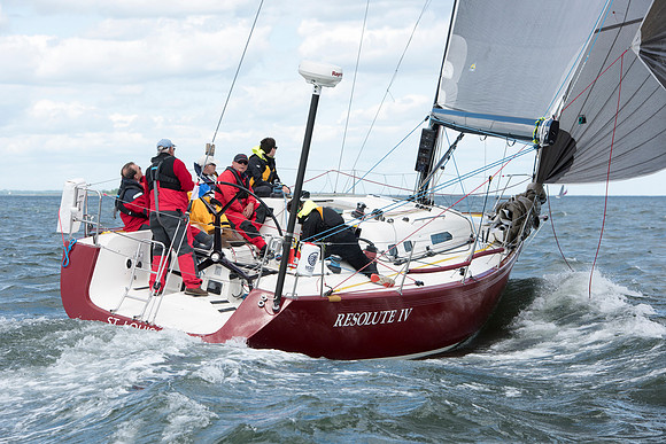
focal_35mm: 120
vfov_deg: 11.5
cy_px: 222
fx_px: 2215
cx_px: 333
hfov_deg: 17.1
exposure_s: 1/1250
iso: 320
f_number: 7.1
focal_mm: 116
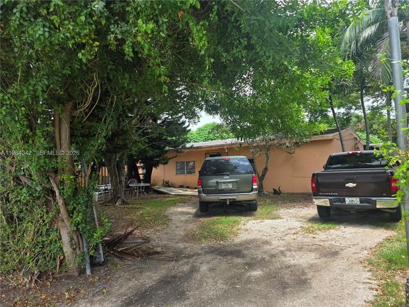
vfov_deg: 58.9
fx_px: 272
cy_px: 154
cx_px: 204
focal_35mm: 23
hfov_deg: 73.9
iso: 25
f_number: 1.7
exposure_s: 1/359
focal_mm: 6.3
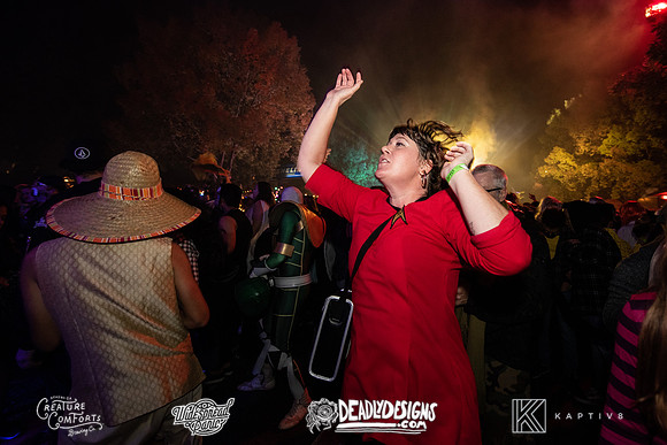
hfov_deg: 97.0
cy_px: 194
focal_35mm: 16
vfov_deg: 74.2
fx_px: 292
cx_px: 376
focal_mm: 14
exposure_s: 1/60
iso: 2000
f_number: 3.5
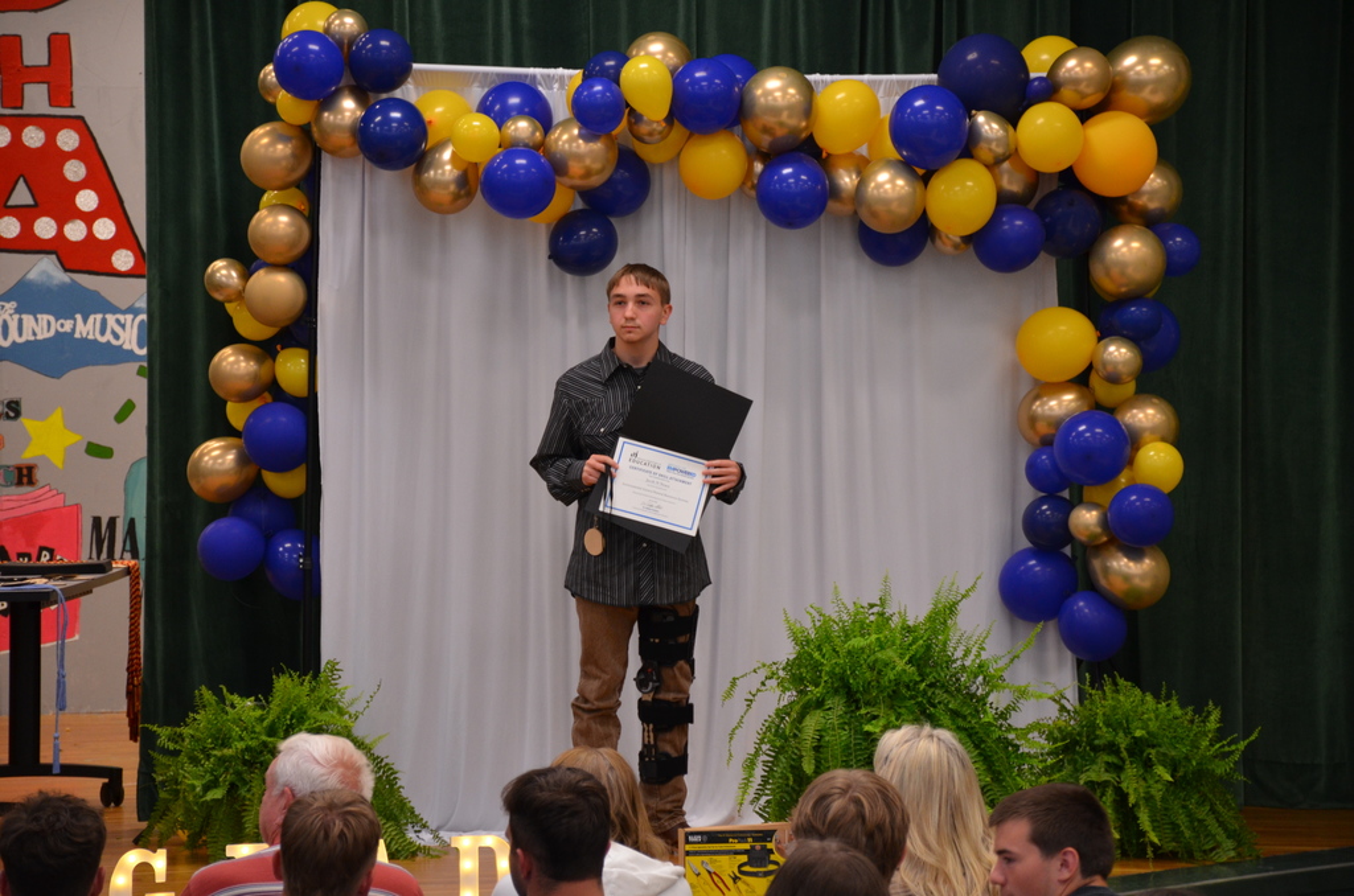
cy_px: 448
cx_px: 677
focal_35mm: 142
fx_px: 5348
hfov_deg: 14.4
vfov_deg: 9.6
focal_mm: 95
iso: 800
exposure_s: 1/30
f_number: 5.3
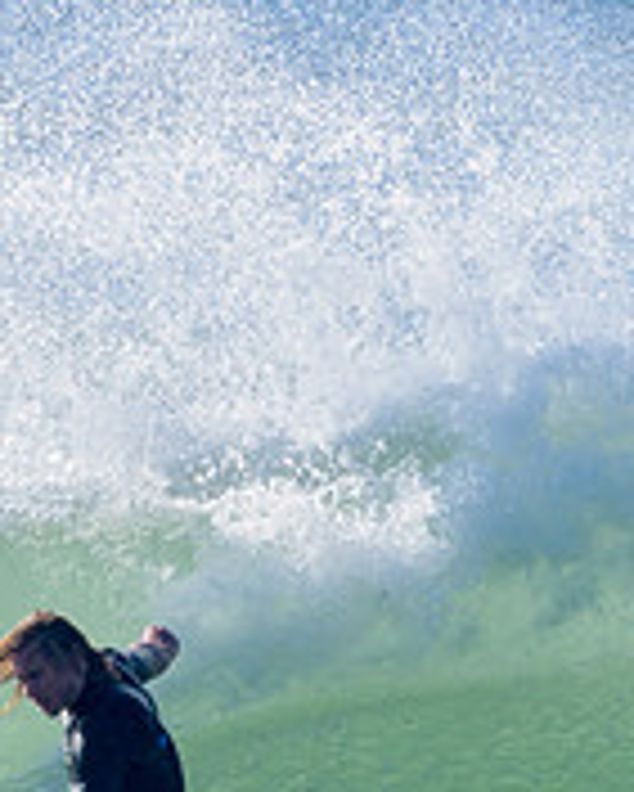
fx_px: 71335
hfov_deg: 0.5
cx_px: -162
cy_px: 841
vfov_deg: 0.6
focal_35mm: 3044
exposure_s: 1/1000
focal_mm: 500
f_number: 5.6
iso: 125
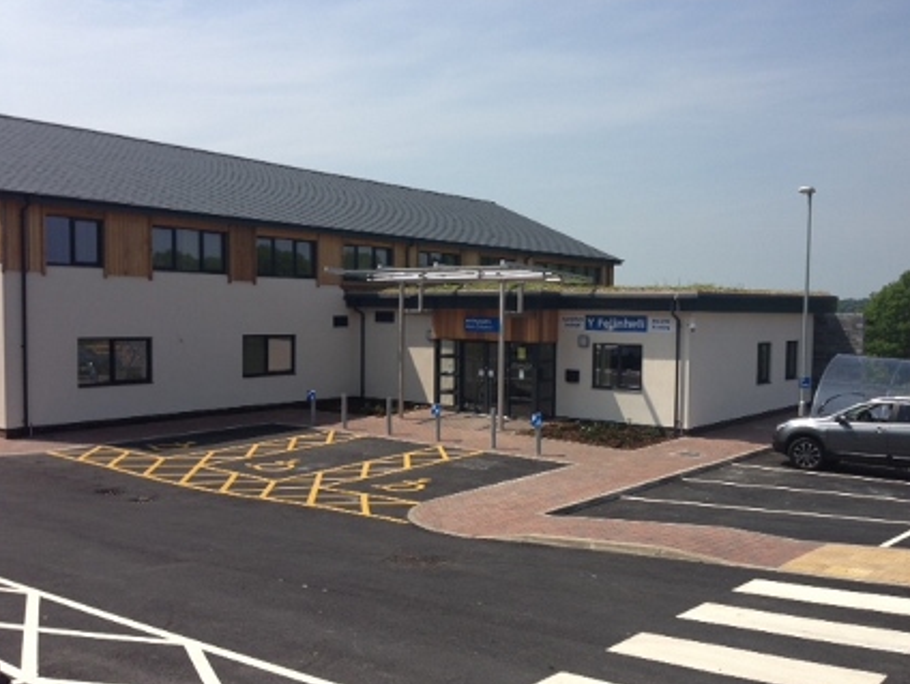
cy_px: 356
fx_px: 921
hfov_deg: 52.6
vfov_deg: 40.8
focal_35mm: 35
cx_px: 476
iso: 50
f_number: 2.4
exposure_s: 1/1808
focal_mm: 4.13
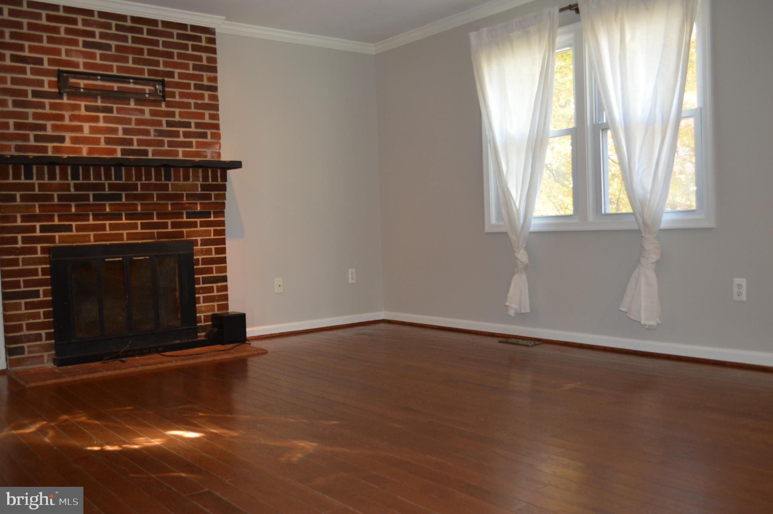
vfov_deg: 39.9
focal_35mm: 33
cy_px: 257
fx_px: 708
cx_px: 386
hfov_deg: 57.3
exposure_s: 1/60
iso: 640
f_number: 4
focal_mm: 22
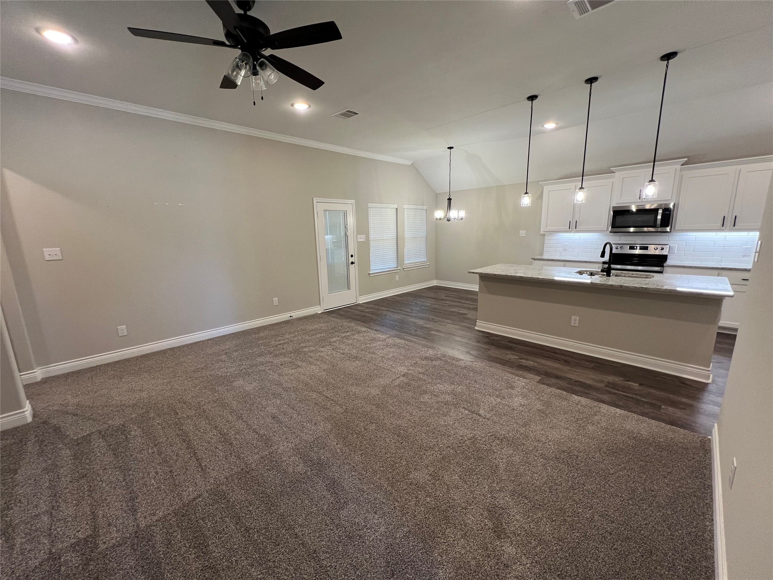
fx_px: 290
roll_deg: +1.3
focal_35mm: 13
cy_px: 290
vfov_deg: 89.9
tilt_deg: -12.7
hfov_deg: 106.2
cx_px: 386
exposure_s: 1/120
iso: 200
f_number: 1.8
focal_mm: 1.57
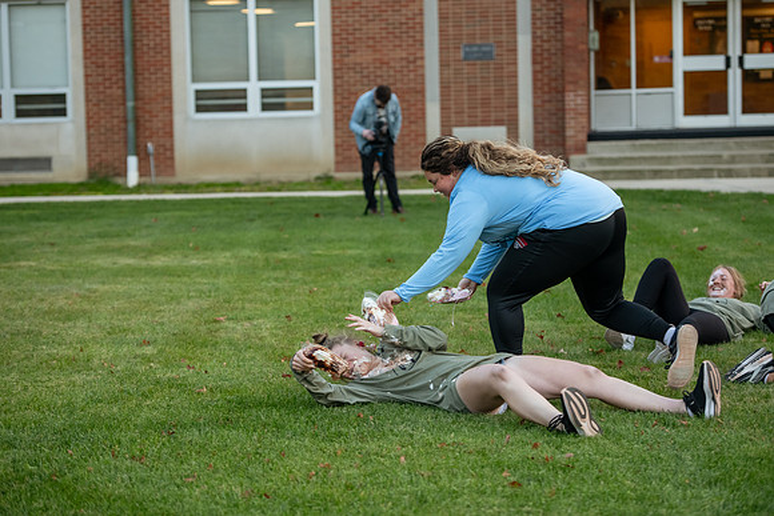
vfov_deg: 14.4
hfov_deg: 21.5
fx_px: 2043
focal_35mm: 95
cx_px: 387
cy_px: 258
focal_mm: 95
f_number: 3.2
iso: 1000
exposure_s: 1/500
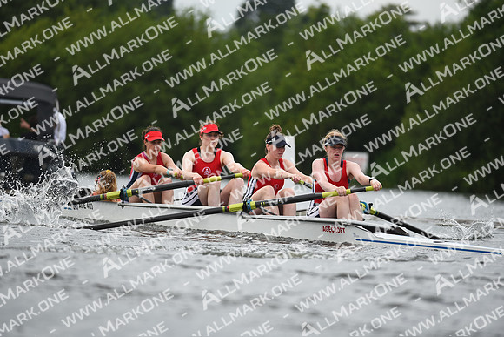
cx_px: 252
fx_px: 4201
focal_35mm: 300
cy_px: 168
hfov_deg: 6.9
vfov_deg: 4.6
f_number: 4
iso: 200
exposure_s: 1/1600
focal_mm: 300
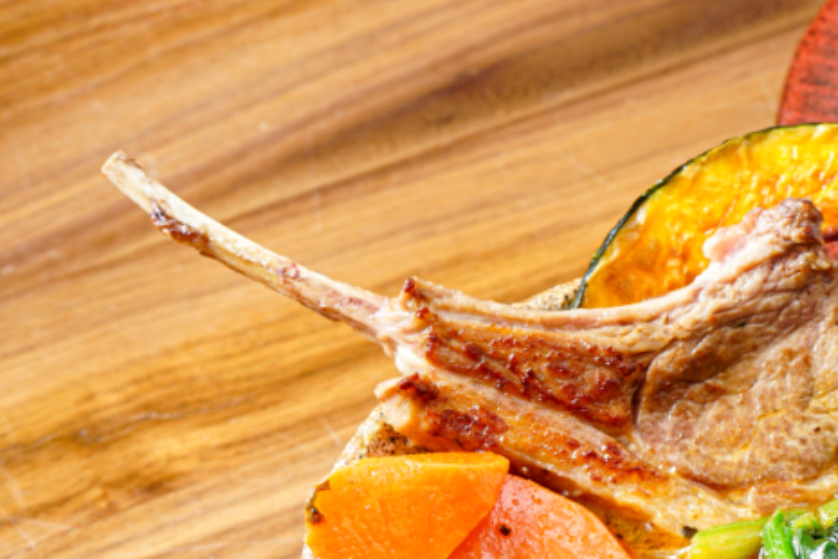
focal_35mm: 110
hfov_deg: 18.0
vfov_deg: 12.3
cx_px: 878
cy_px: 545
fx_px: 2560
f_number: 8
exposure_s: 1/60
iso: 160
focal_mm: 50
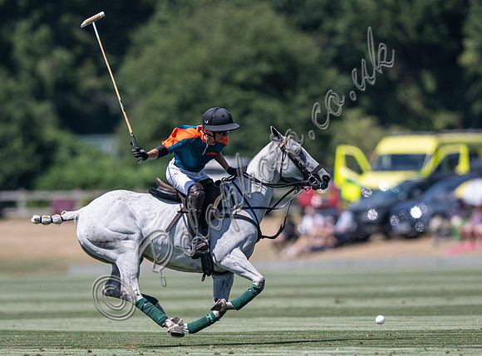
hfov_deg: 2.3
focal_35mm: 857
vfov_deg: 1.7
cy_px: 302
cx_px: 197
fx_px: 11869
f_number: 2.8
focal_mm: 400
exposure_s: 1/4000
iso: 200
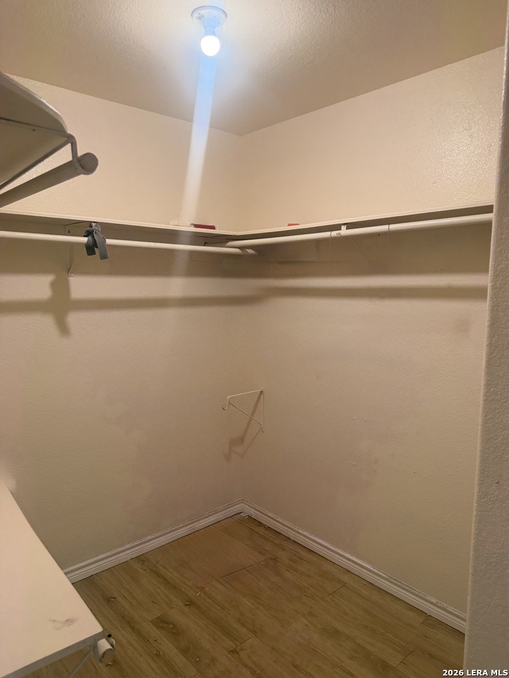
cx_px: 254
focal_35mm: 24
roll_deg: -0.3
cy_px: 339
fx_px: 471
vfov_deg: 71.6
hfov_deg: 56.8
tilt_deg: -7.2
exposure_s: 1/60
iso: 250
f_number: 1.78
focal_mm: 6.76
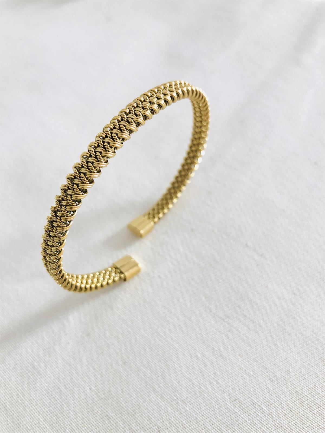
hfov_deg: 49.7
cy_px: 216
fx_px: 351
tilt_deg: -58.0
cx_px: 162
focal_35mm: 28
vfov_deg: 63.4
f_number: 1.8
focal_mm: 3.99
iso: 25
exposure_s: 1/40
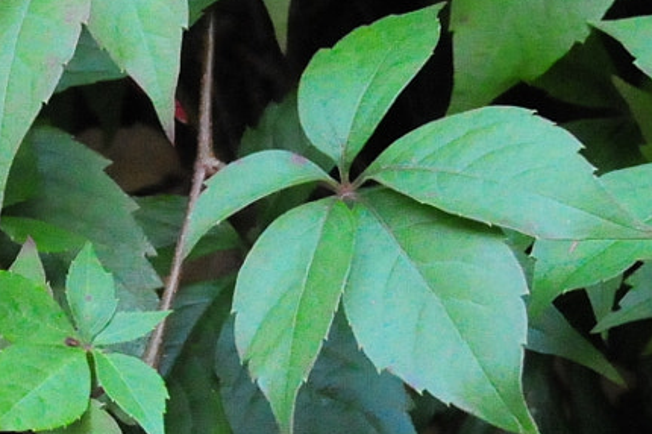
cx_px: 338
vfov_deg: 6.9
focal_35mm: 200
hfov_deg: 10.3
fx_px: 3619
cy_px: 293
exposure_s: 1/160
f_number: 4
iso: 3200
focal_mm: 28
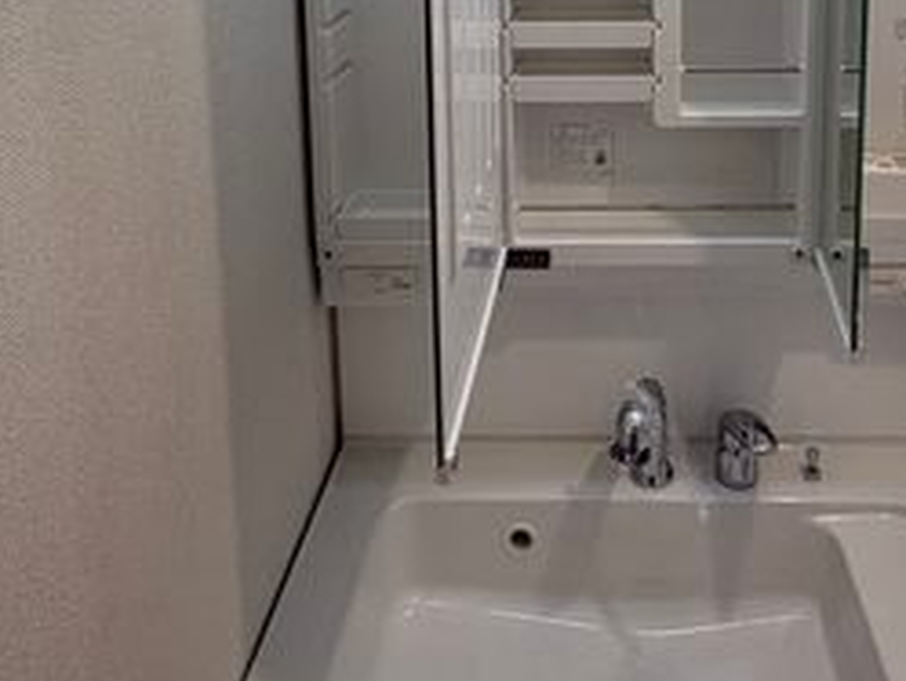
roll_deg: +1.5
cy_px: -44
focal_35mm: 36
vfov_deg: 34.9
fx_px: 943
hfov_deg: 50.7
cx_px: 579
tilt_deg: -8.0
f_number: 2.2
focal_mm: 2.22
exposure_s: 1/100
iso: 100
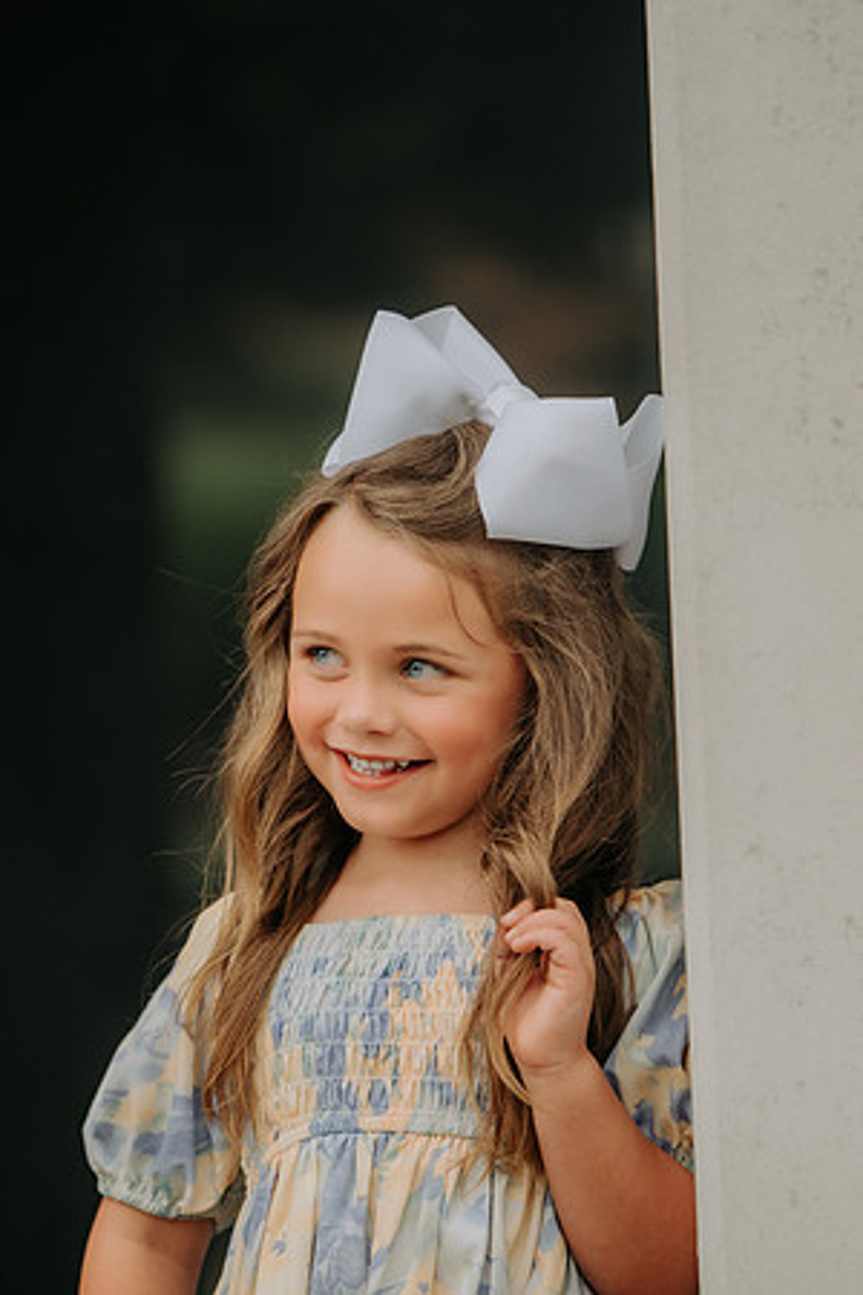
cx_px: 432
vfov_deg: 10.5
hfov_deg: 7.0
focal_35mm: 195
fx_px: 7011
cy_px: 648
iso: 200
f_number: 2.8
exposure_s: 1/320
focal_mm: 130
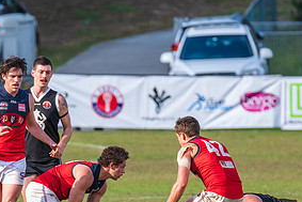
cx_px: 91
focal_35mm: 981
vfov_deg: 1.4
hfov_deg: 2.1
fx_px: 8233
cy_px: 151
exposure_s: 1/1250
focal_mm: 400
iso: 800
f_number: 8
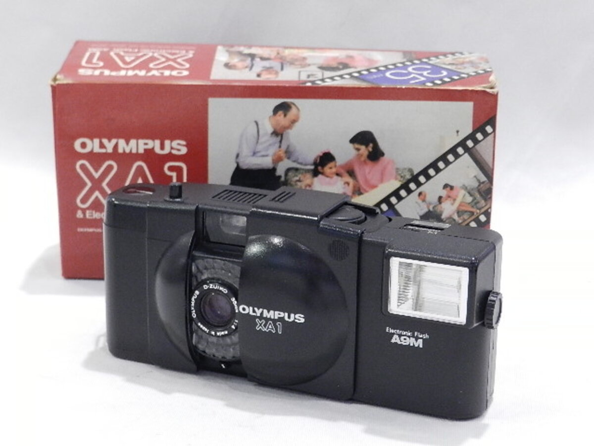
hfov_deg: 23.3
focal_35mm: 84
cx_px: 297
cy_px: 223
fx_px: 1441
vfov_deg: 17.6
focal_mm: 14.9
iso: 800
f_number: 4.4
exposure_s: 1/40
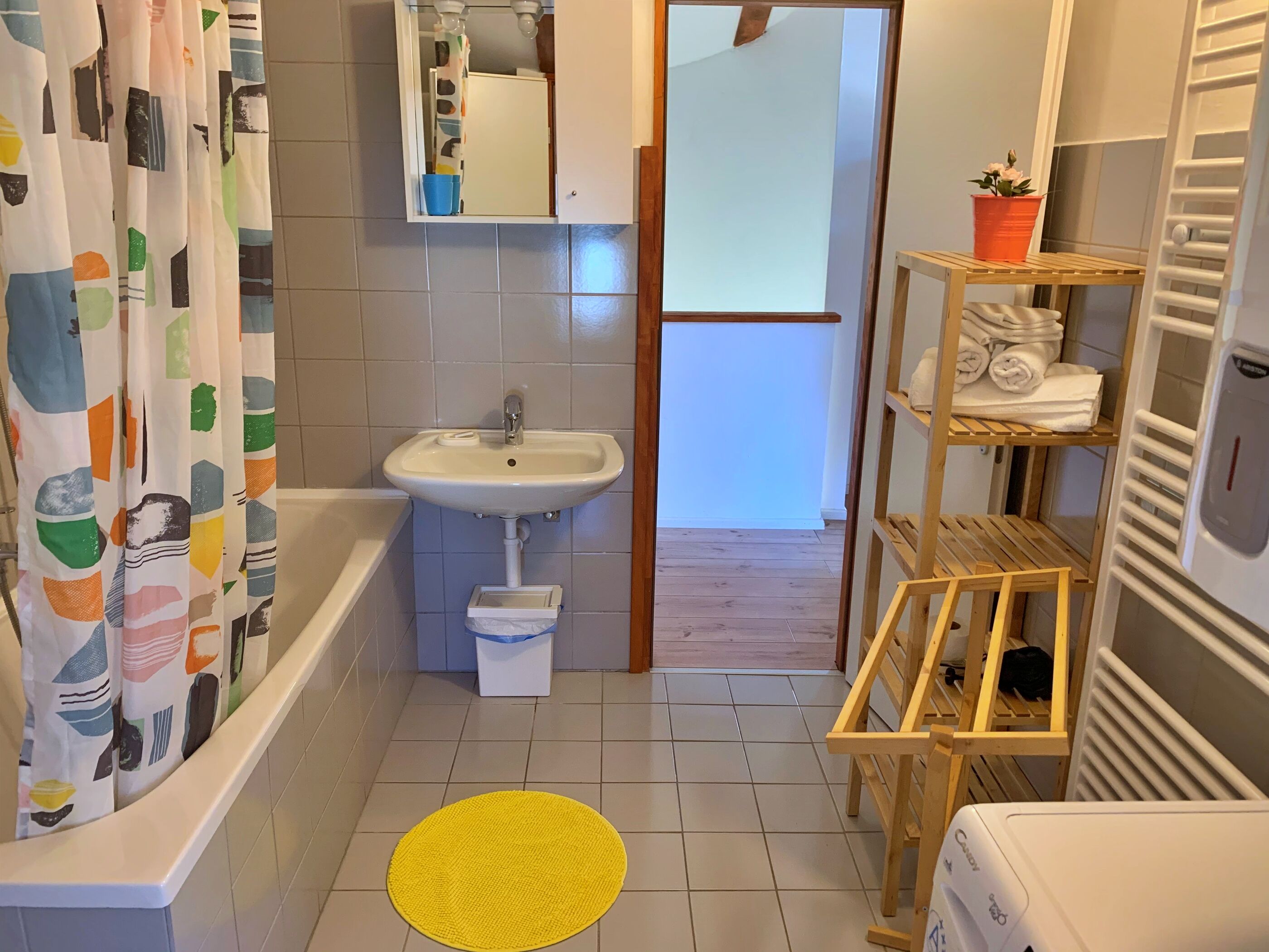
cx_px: 634
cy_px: 476
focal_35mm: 26
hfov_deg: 67.3
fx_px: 953
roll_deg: -0.8
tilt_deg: -16.2
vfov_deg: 53.1
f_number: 1.8
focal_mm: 4.25
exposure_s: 1/50
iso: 160
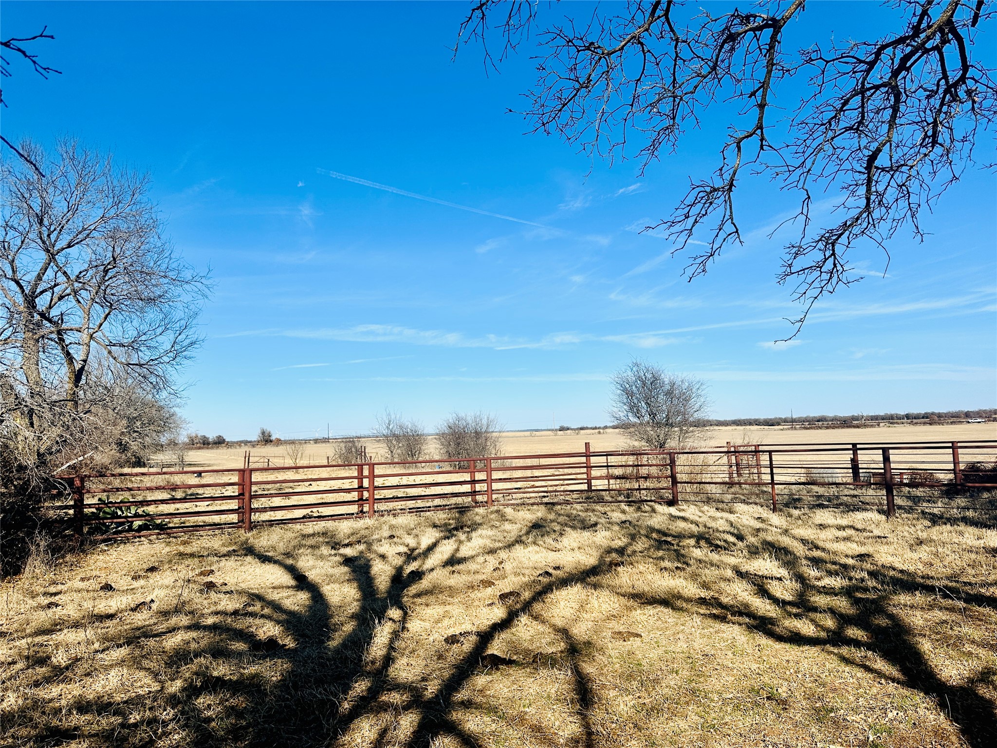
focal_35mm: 24
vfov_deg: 56.8
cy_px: 374
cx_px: 498
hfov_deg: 71.6
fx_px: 691
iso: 80
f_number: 1.78
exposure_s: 1/6211
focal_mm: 6.86
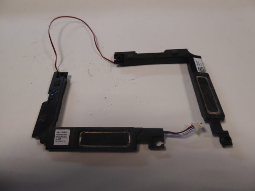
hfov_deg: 69.4
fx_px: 184
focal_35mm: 25
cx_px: 128
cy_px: 96
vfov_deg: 54.9
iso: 160
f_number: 3.3
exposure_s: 1/60
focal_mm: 4.3
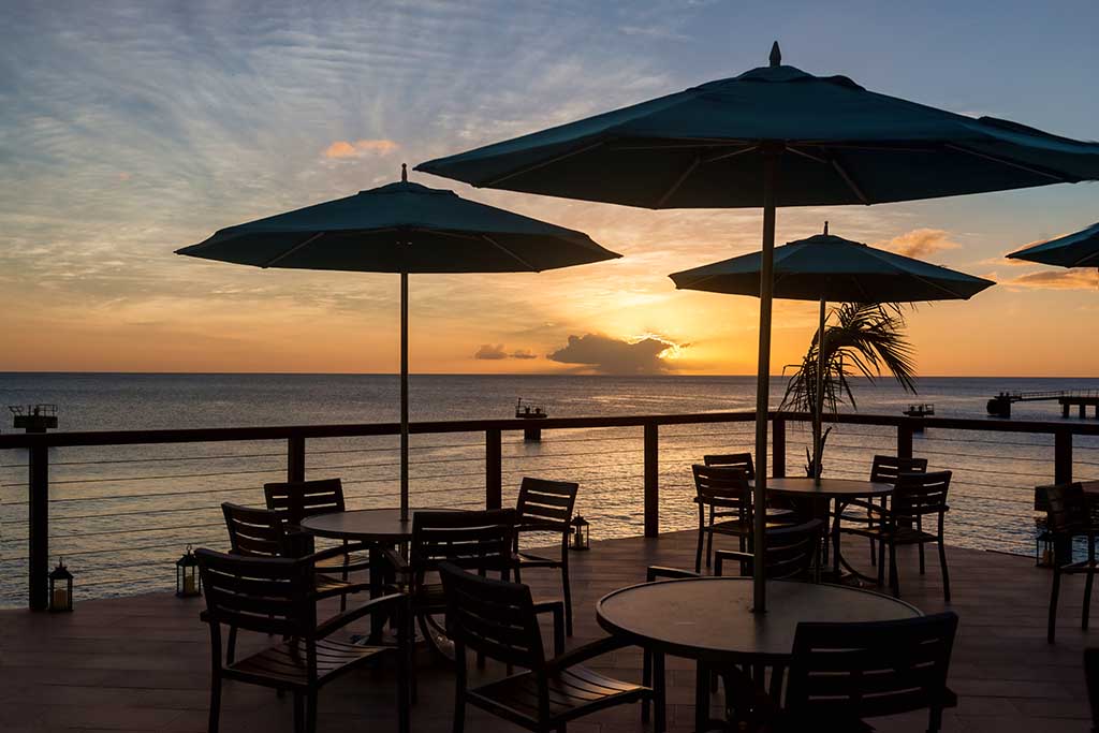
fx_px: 1099
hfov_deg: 53.1
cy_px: 366
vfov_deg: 36.9
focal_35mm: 36
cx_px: 550
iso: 400
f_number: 5.6
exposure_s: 1/1600
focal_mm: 36
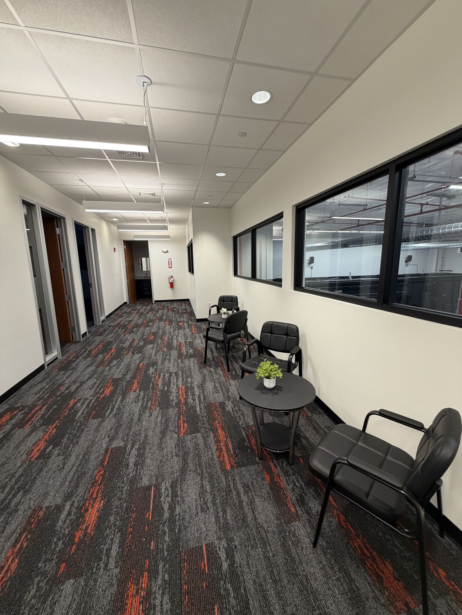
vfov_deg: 102.1
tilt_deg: -10.7
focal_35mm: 14
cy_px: 308
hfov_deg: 85.7
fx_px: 249
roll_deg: +0.3
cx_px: 231
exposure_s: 1/120
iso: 200
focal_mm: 2.22
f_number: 2.2
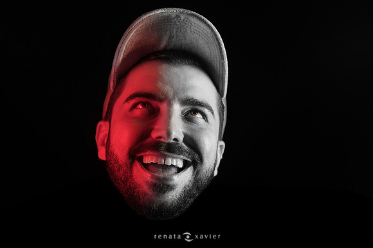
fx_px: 880
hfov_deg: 23.9
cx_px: 186
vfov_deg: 16.1
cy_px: 124
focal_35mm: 85
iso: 800
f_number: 3.2
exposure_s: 1/250
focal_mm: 85
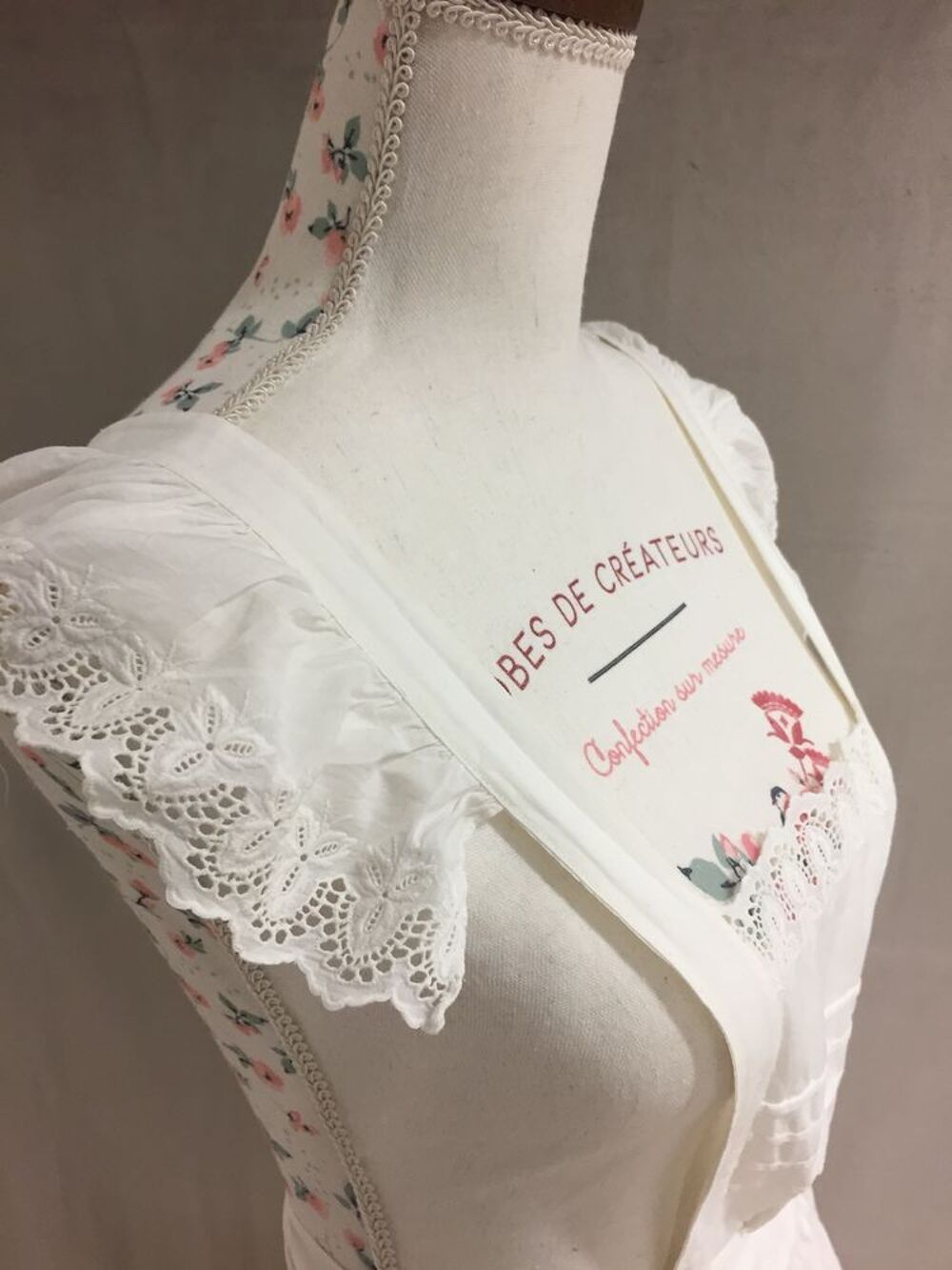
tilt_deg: -20.6
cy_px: 635
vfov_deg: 61.7
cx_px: 476
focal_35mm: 29
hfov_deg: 48.2
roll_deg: -0.3
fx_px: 1063
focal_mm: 4.15
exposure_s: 1/33
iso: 50
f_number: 2.2
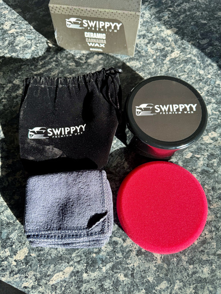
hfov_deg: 56.8
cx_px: 110
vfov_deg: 71.6
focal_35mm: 24
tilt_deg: -70.6
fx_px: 204
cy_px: 147
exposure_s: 1/598
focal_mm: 6.76
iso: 80
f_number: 1.78
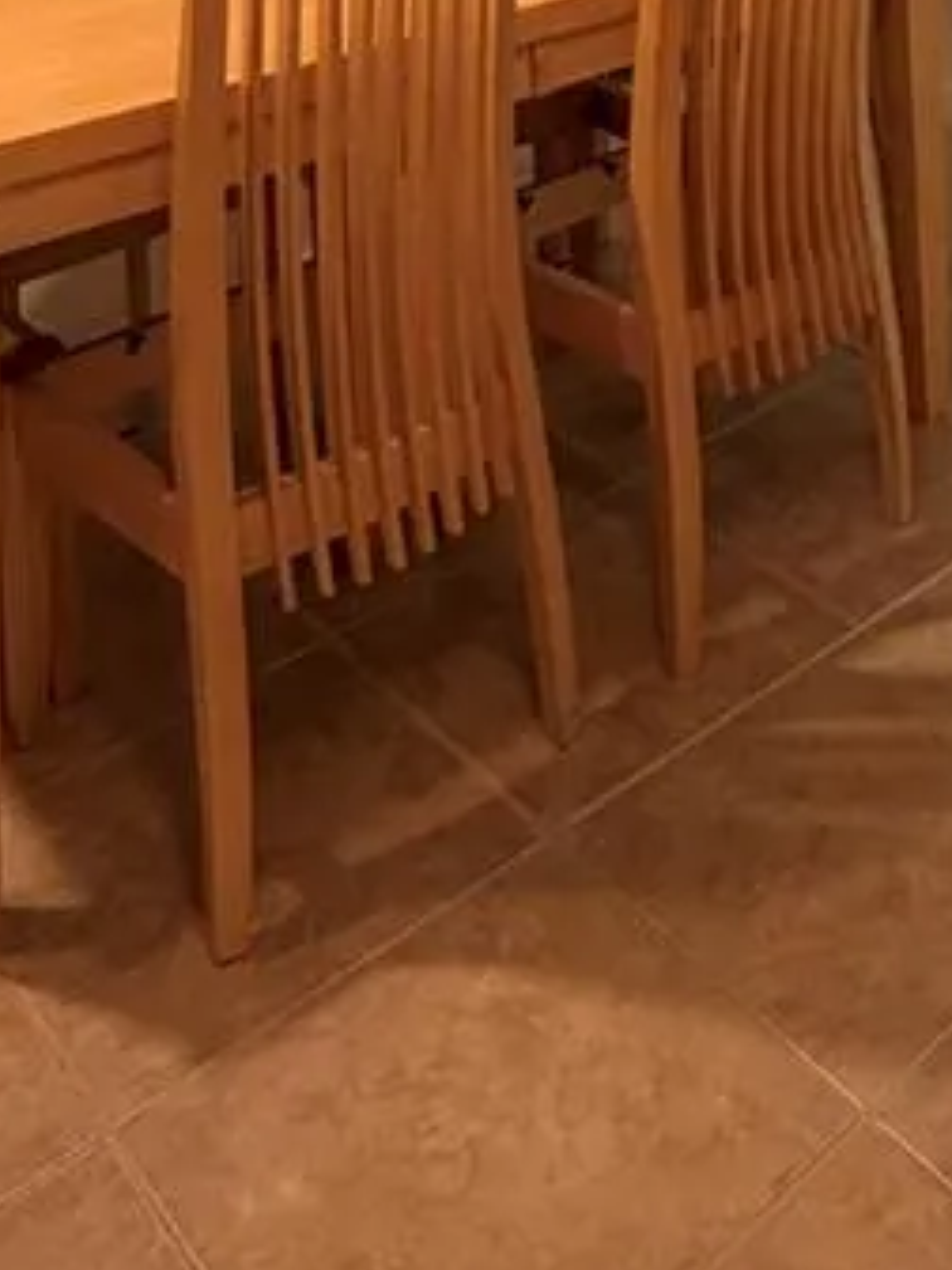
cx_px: 884
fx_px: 1833
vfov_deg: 30.2
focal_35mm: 50
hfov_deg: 27.9
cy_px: -386
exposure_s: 1/60
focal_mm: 2.22
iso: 250
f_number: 2.2
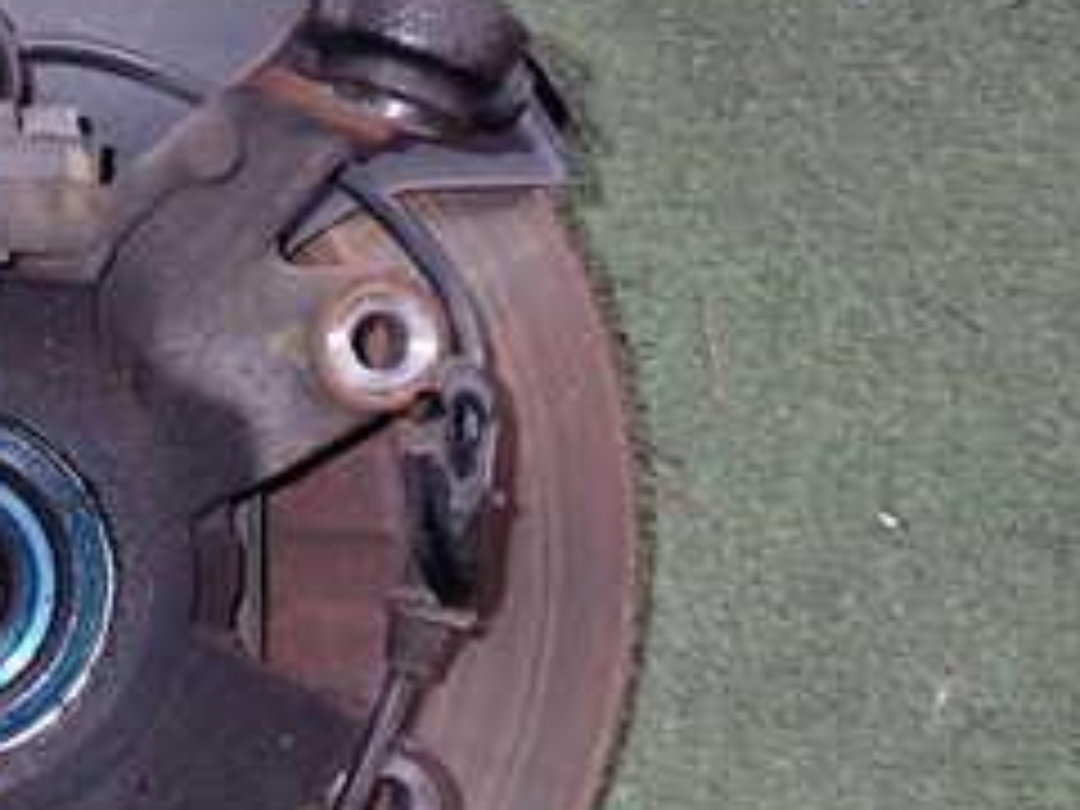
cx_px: -81
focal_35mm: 75
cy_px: 590
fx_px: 2340
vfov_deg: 19.5
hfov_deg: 24.4
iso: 200
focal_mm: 5.4
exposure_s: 1/30
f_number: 6.3
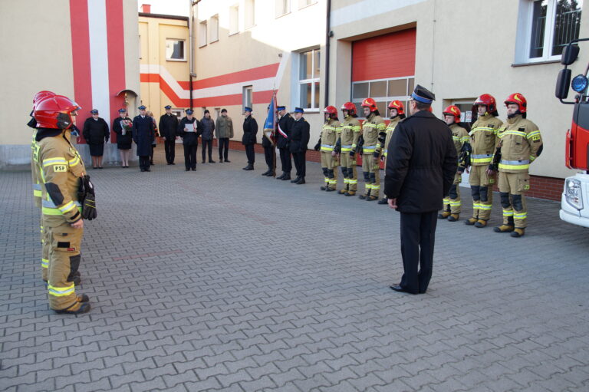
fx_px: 491
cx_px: 294
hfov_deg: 62.0
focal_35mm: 30
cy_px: 196
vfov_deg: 43.6
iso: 100
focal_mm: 20
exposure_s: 1/60
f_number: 4
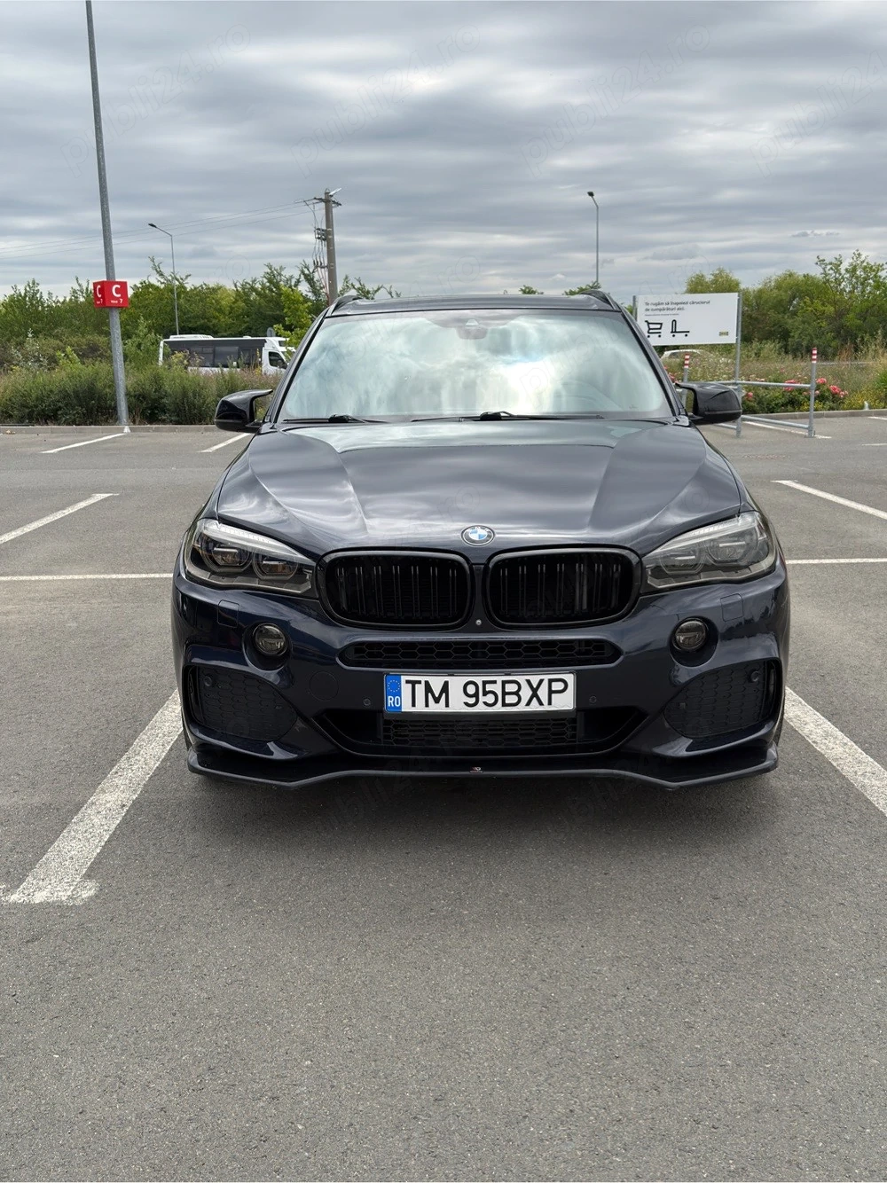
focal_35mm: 35
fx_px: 1196
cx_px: 444
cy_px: 592
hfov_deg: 40.7
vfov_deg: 52.6
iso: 64
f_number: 1.78
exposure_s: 1/2985
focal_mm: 6.76
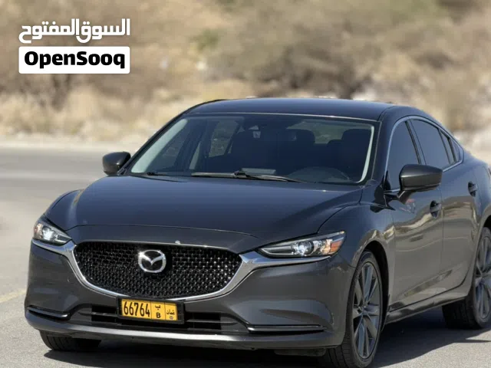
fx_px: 1418
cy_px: 184
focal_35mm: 100
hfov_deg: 19.6
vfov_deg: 14.8
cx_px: 246
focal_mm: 16.89
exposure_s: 1/638
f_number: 2.8
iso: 25
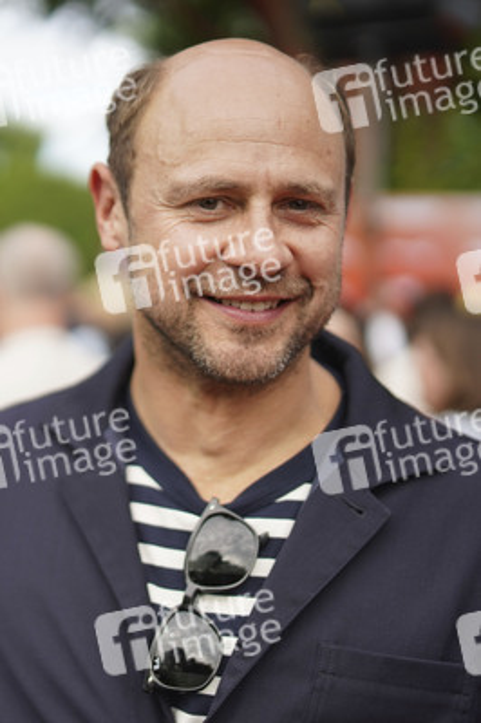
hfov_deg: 26.9
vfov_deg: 39.6
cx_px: 240
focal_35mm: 50
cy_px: 362
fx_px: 1004
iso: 320
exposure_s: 1/4000
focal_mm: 50
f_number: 1.6
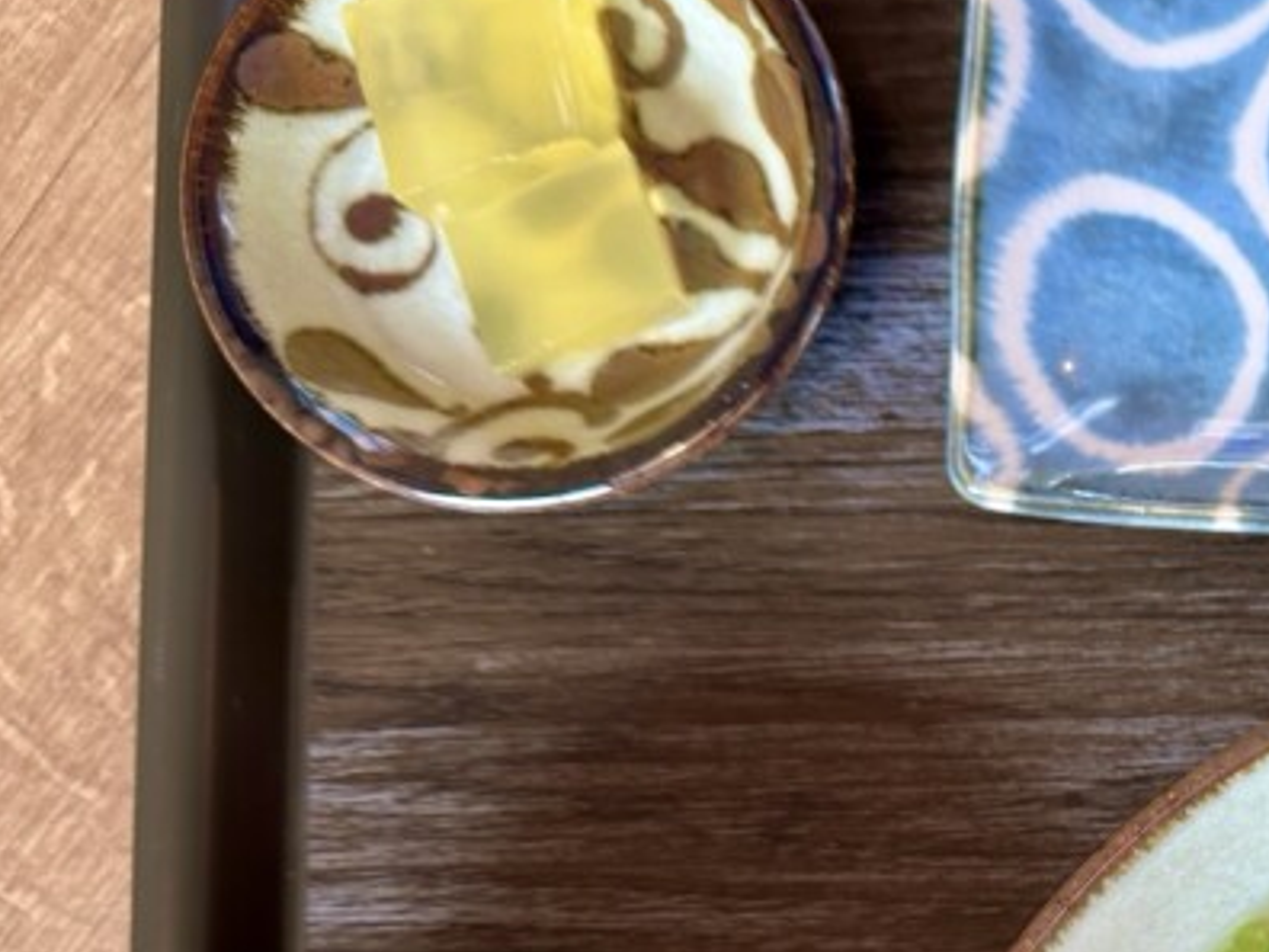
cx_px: 1506
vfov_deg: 23.0
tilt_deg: -84.5
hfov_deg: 27.6
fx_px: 2273
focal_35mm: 62
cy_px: 875
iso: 100
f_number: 1.78
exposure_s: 1/120
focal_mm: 6.86
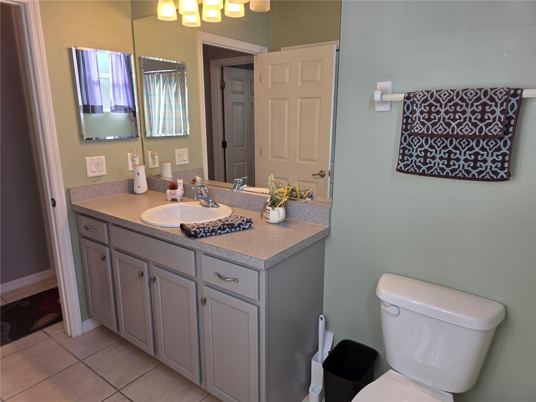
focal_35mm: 23
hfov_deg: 73.9
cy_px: 201
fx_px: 356
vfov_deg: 58.9
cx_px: 268
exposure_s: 1/120
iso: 50
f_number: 1.7
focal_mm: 6.3
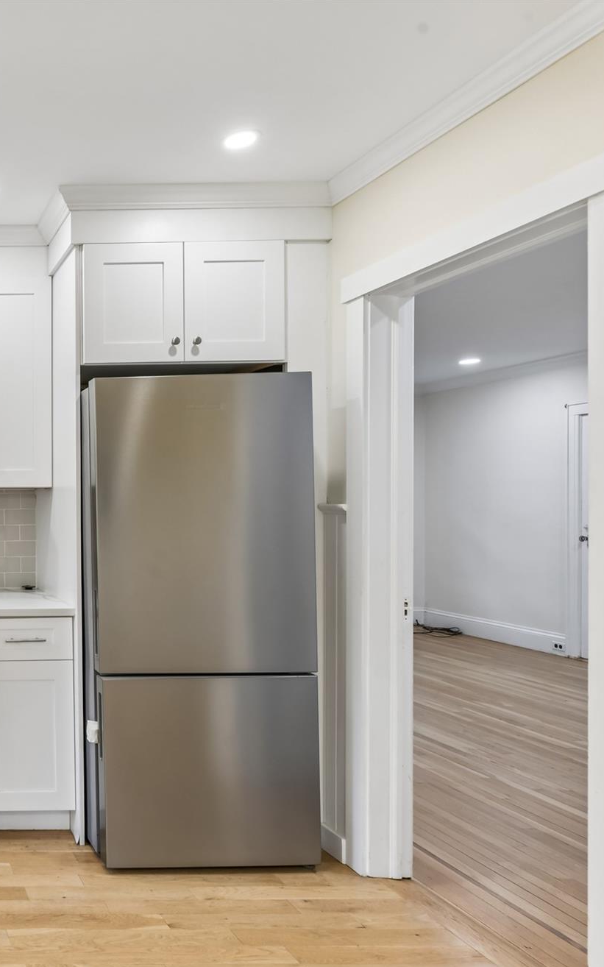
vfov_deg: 68.4
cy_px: 501
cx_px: -139
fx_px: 711
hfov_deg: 35.2
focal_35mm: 27
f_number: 9
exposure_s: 1/10
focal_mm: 17
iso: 250
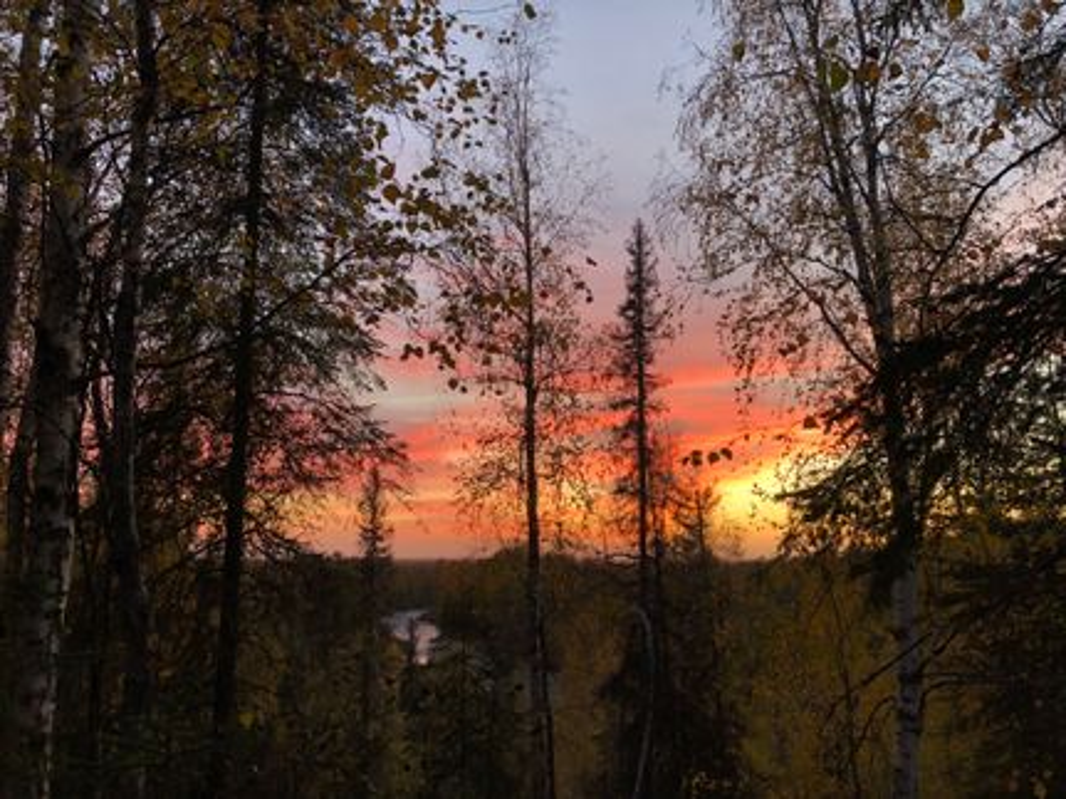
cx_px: 533
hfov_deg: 63.5
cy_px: 400
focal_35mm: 28
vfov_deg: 49.7
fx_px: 862
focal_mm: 3.99
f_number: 1.8
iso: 160
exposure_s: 1/60
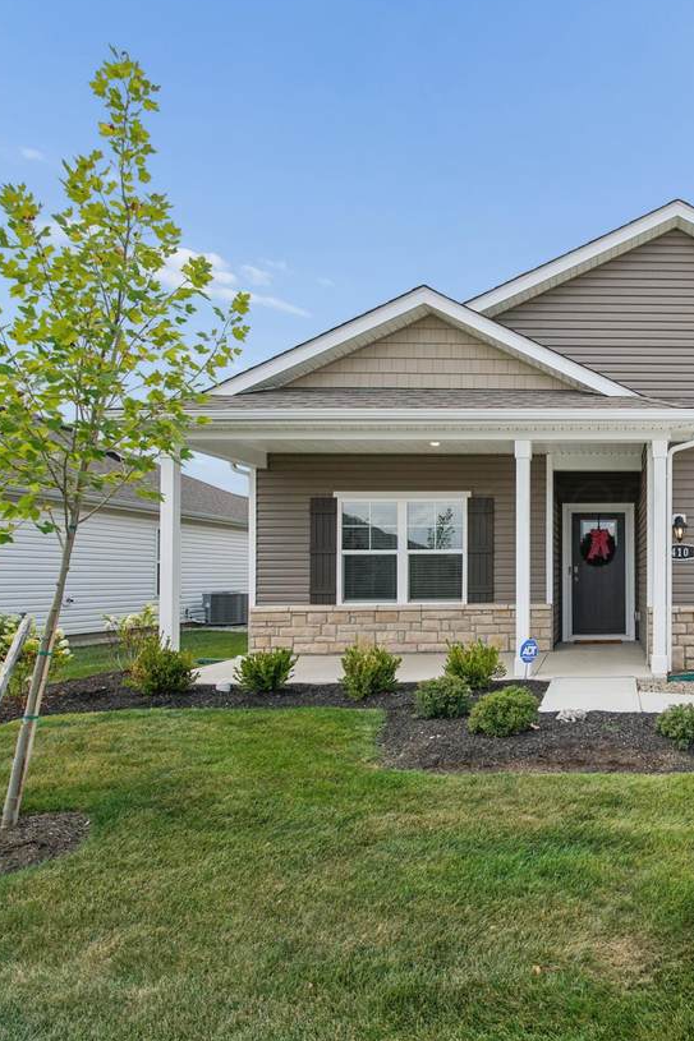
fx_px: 636
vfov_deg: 78.6
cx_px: 642
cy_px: 506
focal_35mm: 22
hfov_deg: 49.9
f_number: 7.1
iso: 640
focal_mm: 14
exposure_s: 1/1000
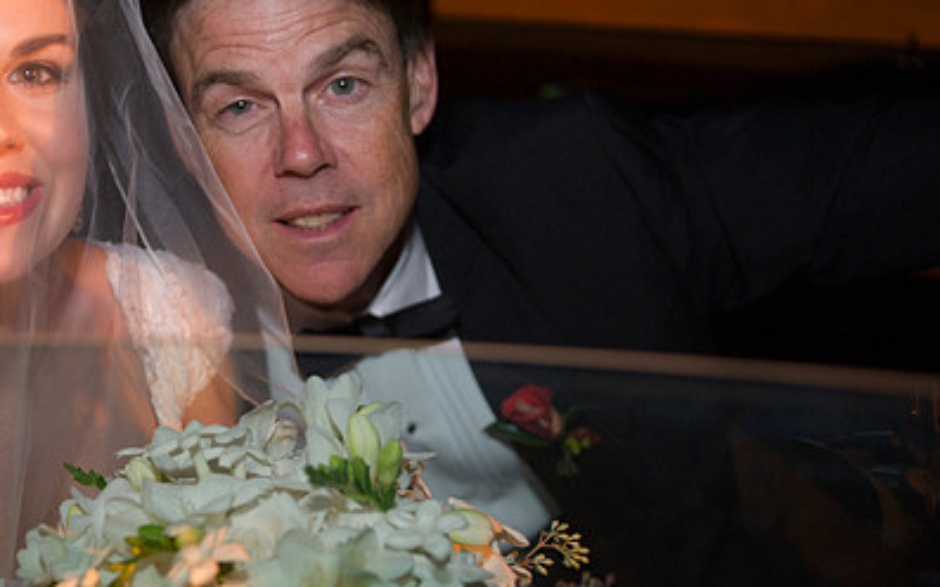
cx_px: 284
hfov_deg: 30.3
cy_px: 305
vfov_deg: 19.4
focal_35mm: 67
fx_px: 1716
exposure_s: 1/60
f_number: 2.8
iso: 1250
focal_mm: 45
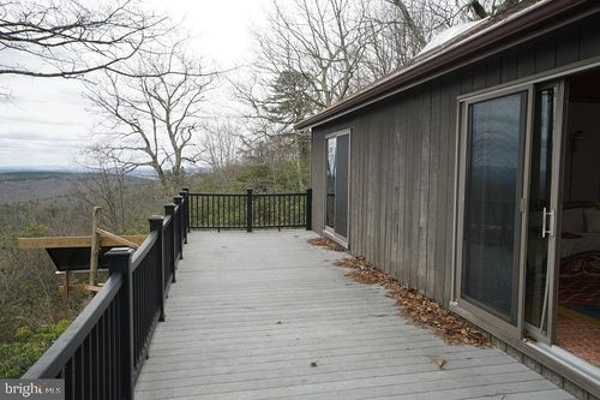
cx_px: 300
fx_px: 450
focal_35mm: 27
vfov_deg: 47.9
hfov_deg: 67.4
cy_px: 200
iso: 100
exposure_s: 1/200
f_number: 6.3
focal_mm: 18
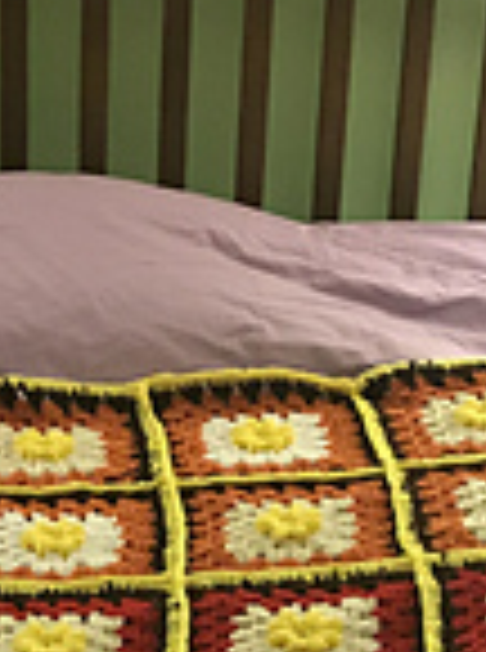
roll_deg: +0.4
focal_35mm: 124
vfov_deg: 15.3
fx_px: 2332
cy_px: 791
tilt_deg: -28.6
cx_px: -14
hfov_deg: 11.8
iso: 80
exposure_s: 1/8
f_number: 1.8
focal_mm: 3.99
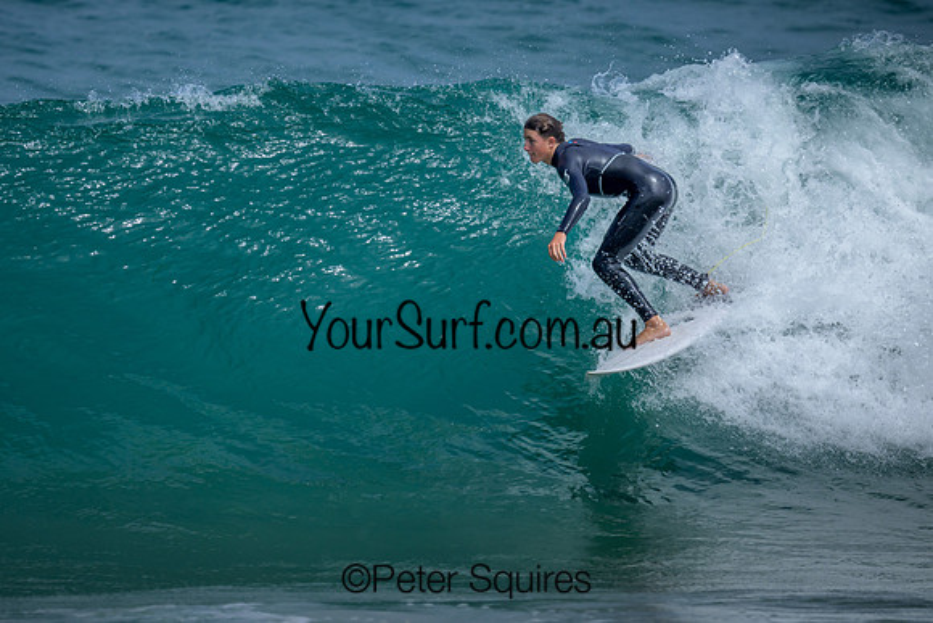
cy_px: 238
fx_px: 28393
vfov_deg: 1.3
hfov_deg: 1.9
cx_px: 434
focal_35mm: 1095
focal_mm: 800
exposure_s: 1/2500
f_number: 6.3
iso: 320
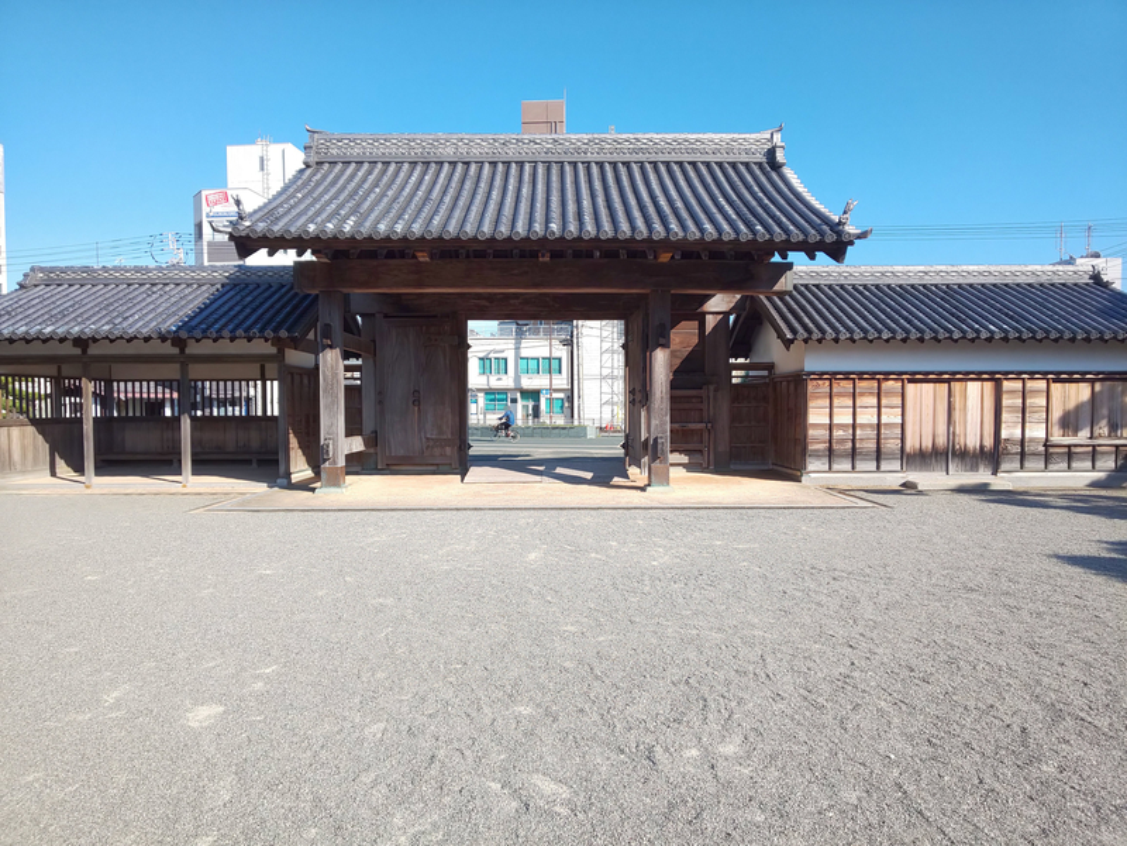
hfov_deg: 81.7
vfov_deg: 66.0
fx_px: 651
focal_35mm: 20
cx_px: 564
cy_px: 423
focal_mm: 3.45
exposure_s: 1/591
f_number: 1.94
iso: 28
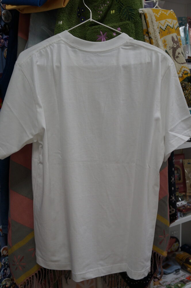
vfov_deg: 46.5
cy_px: 144
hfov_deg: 31.8
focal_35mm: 42
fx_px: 335
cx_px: 96
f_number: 4
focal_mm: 28
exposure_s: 1/60
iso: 320
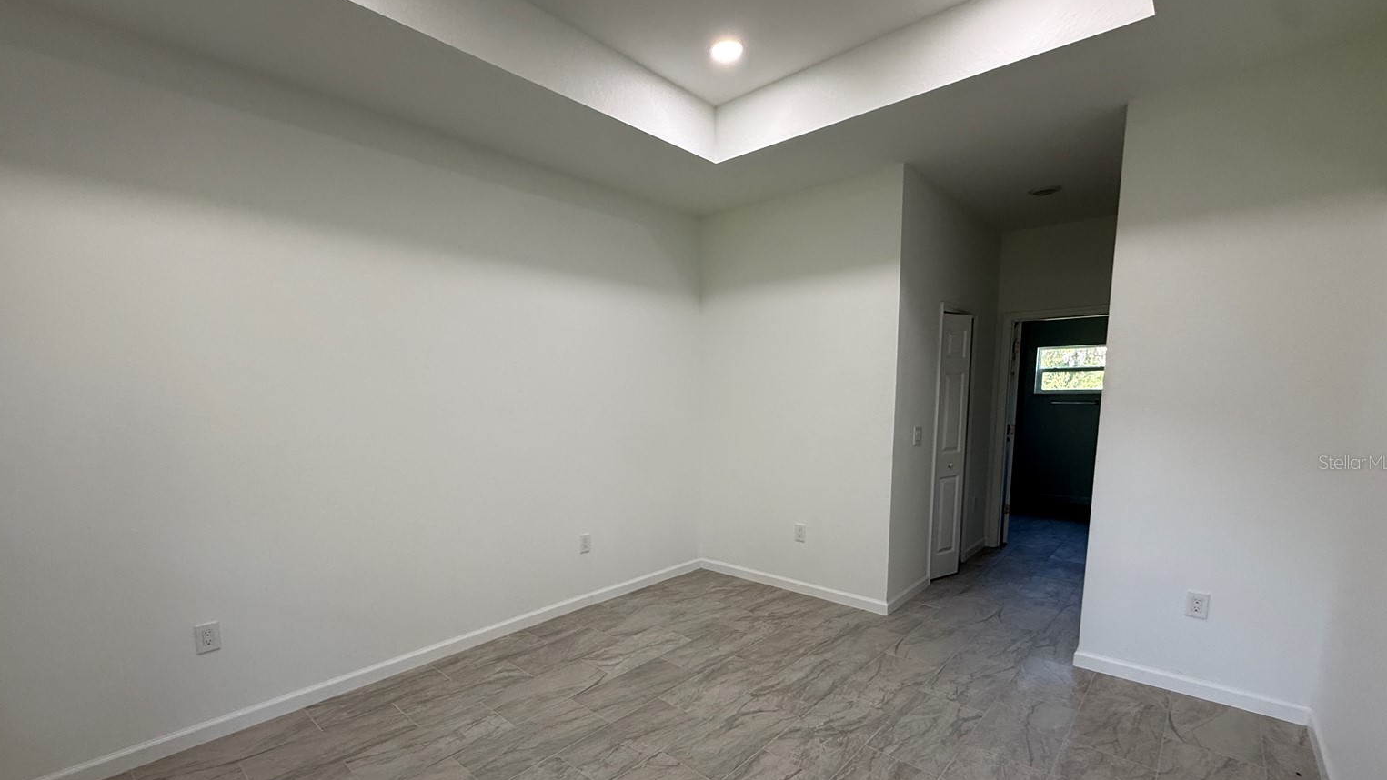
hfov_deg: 99.3
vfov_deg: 66.5
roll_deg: +1.0
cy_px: 462
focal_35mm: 16
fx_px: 588
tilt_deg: -8.9
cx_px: 677
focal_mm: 2.22
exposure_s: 1/120
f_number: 2.2
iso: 160
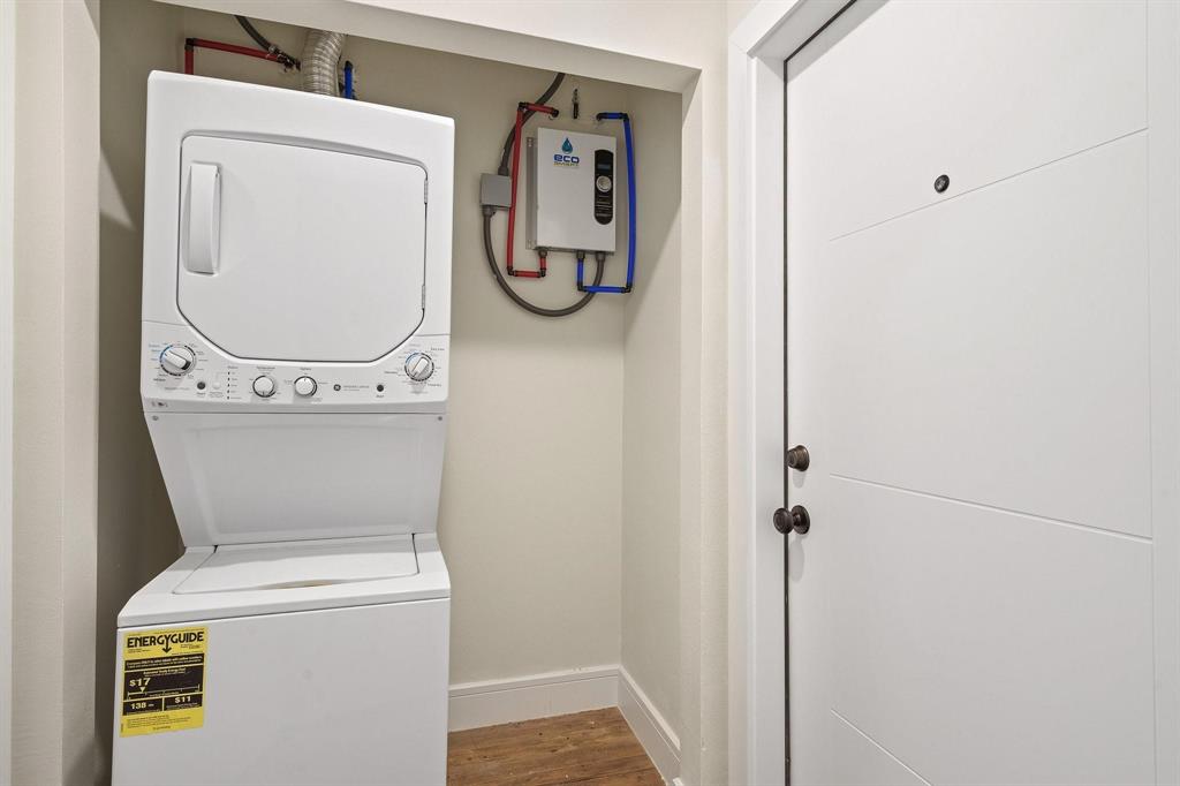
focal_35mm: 18
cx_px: 590
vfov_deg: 67.3
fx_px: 590
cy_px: 393
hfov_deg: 90.0
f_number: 9
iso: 320
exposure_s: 4
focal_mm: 18
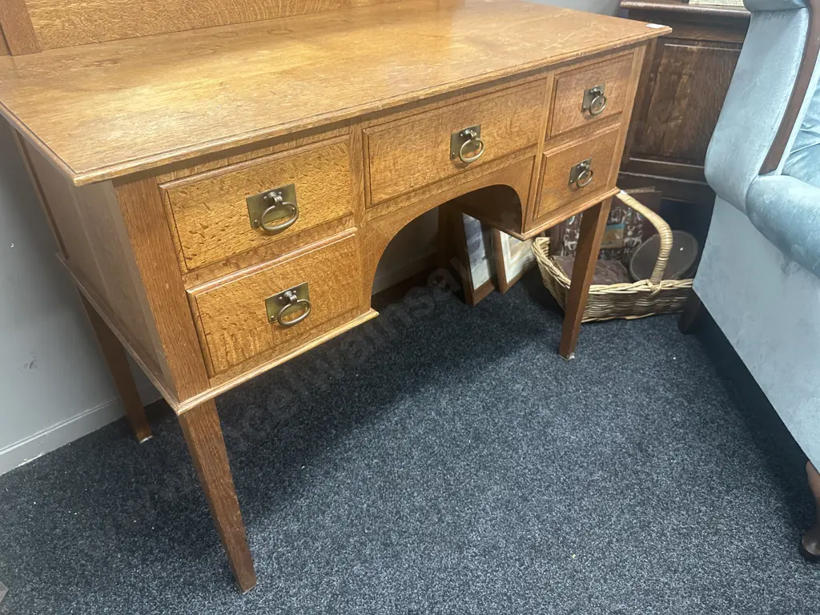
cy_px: 308
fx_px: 569
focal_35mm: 24
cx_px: 410
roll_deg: +0.7
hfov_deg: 71.6
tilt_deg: -34.7
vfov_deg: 56.8
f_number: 1.78
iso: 500
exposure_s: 1/50
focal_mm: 6.86
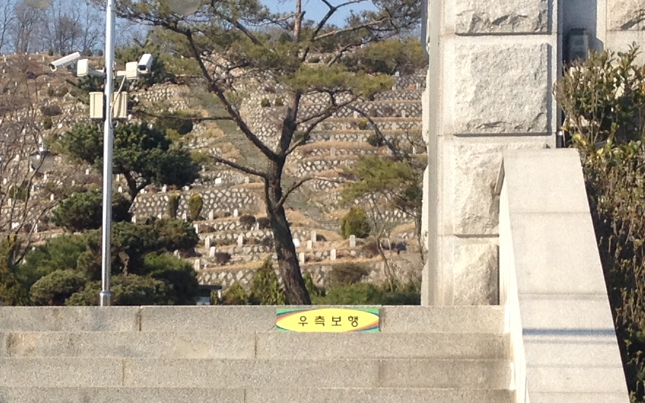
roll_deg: -1.2
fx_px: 2408
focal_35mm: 137
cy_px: 342
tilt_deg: +2.3
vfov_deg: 9.5
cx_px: 99
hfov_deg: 15.1
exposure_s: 1/1493
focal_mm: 4.28
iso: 50
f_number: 2.4
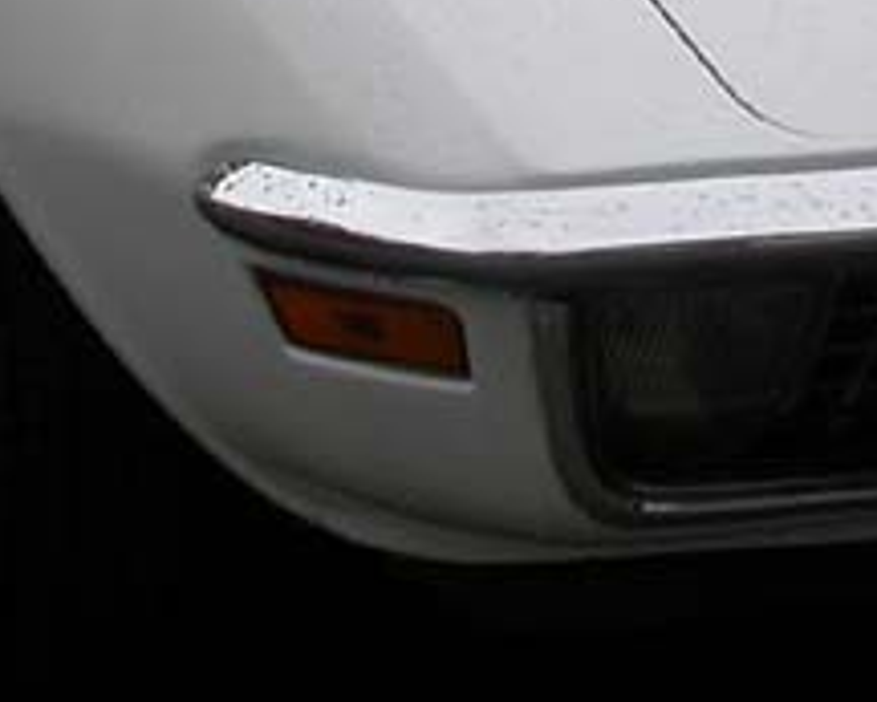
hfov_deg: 11.0
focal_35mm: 176
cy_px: -325
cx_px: 568
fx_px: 4570
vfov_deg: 8.6
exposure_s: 1/269
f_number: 6.7
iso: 100
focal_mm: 7.85
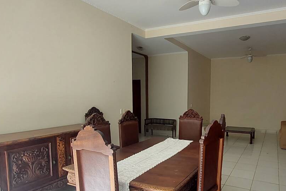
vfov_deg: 52.4
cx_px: 187
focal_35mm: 24
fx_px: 191
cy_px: 123
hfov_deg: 71.9
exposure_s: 1/50
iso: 100
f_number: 2.2
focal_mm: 1.74
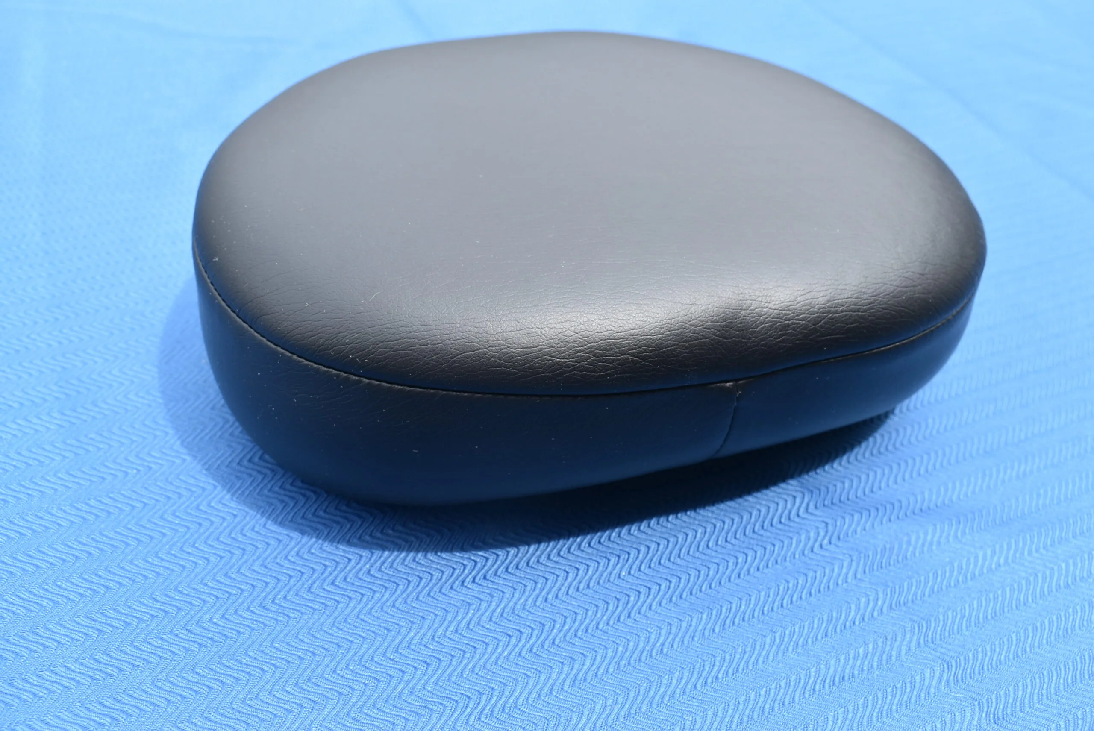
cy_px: 366
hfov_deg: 55.1
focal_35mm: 34
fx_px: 1049
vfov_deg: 38.4
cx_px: 547
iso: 100
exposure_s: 1/100
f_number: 8
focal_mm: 23
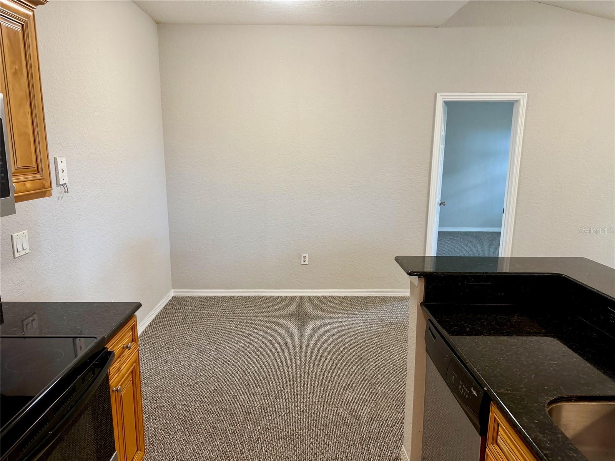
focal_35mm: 24
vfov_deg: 56.8
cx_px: 308
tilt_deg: -11.1
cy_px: 230
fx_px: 426
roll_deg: -0.1
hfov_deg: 71.6
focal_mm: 6.76
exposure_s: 1/60
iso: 160
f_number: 1.78
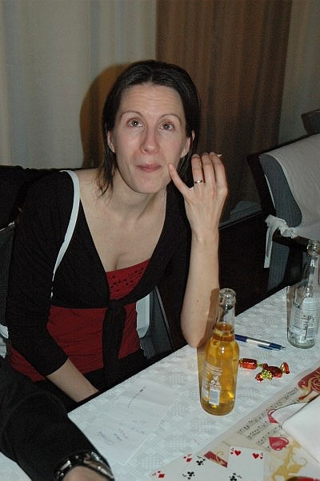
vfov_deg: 42.4
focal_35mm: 46
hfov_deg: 28.9
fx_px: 621
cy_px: 240
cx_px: 160
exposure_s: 1/60
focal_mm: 31
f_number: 5
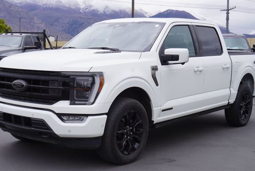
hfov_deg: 35.8
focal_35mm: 56
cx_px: 120
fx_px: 394
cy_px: 98
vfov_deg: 24.4
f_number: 10
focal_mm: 31
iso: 100
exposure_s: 1/125
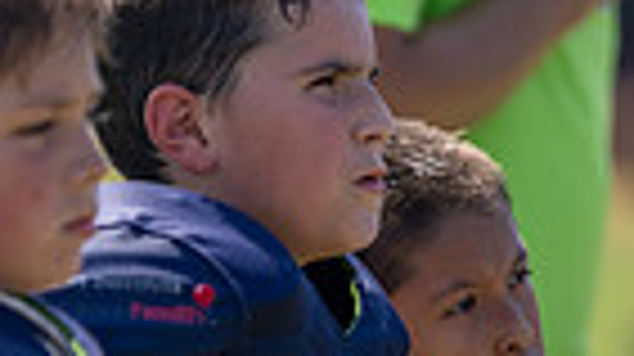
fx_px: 10984
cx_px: 432
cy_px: 469
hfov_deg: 3.3
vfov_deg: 1.9
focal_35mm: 654
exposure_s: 1/800
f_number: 2.8
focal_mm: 195
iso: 100
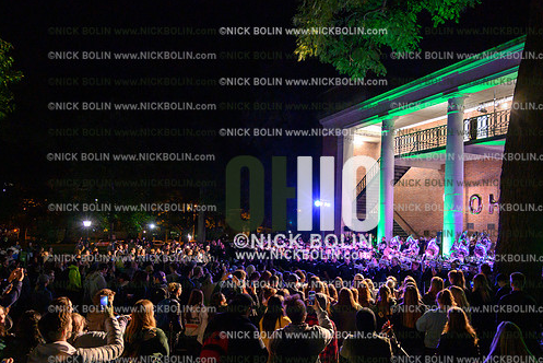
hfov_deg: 65.2
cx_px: 303
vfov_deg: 46.3
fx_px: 423
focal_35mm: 28
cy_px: 208
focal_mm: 24
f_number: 4
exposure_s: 1/80
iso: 6400
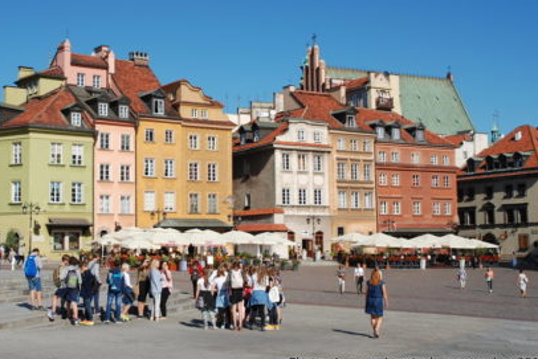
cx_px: 232
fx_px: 802
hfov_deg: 37.0
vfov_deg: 25.2
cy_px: 160
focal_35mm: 54
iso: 100
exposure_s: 1/320
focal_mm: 29
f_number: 9
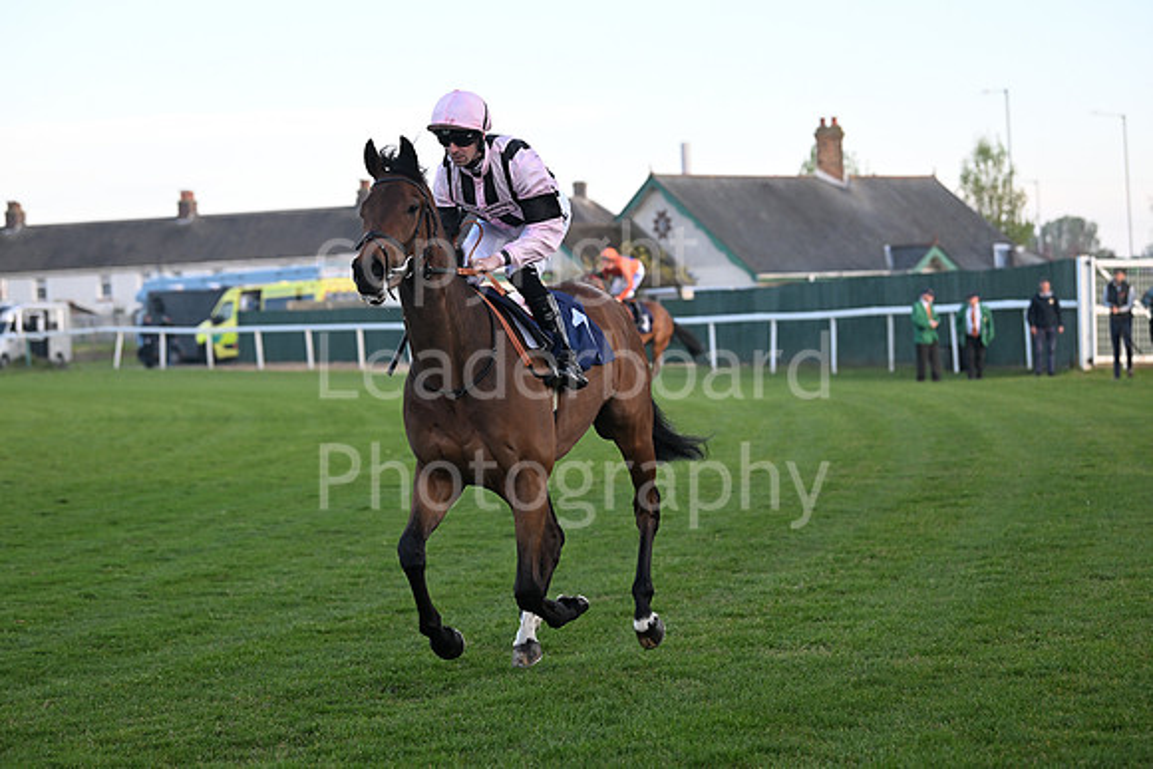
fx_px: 3203
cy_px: 384
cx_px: 576
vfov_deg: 13.7
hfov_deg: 20.4
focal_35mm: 100
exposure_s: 1/1600
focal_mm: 100
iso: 1250
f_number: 4
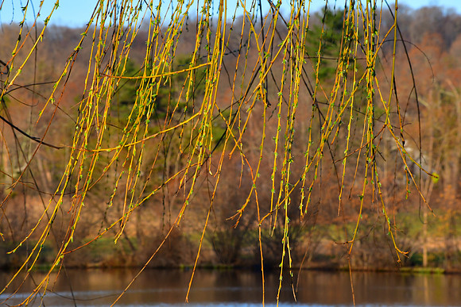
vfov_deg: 7.0
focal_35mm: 195
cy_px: 154
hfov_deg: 10.5
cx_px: 230
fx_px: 2498
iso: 640
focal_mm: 130
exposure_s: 1/200
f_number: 16
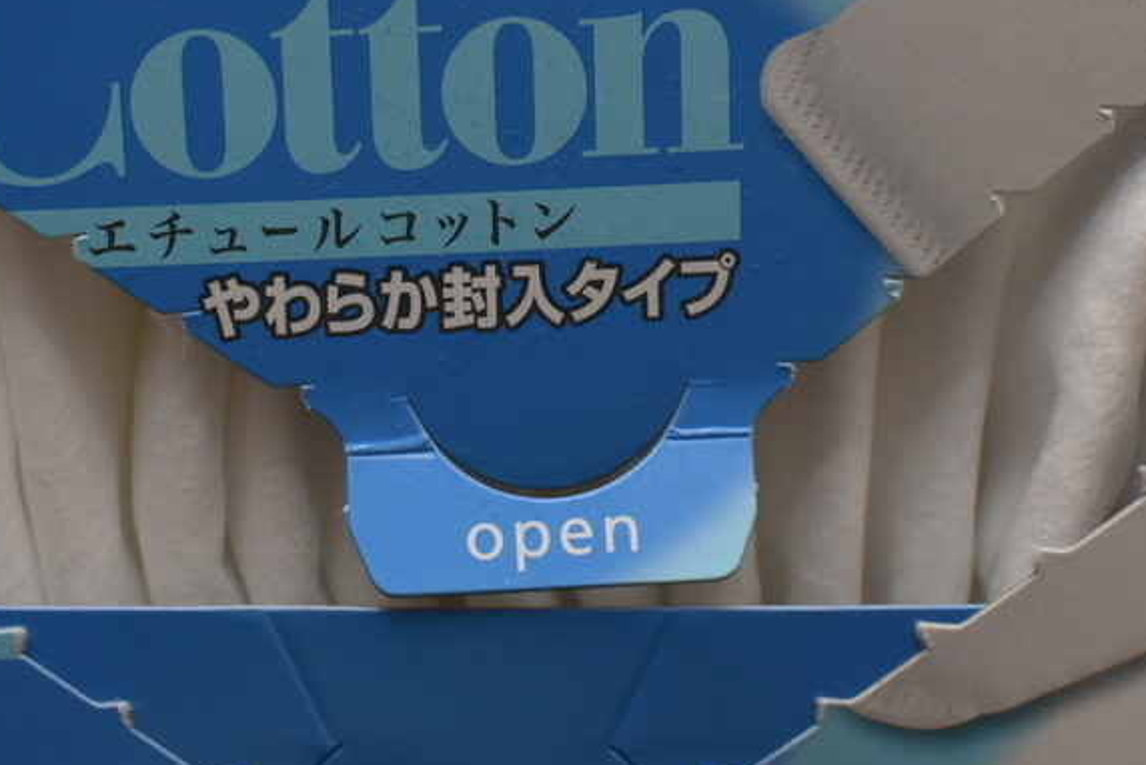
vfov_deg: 12.4
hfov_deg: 18.6
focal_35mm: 110
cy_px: 72
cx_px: 535
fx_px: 3505
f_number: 8
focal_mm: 35
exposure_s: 1/60
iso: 560
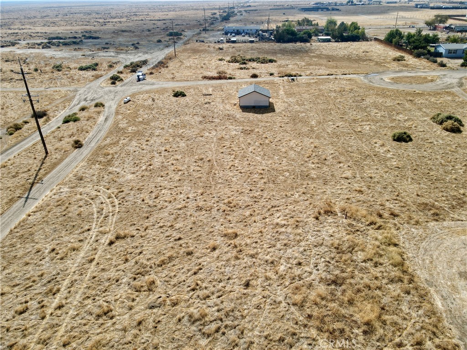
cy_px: 175
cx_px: 234
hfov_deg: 71.6
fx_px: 324
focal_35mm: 24
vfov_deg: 56.8
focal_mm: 4.5
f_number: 2.8
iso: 100
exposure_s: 1/240
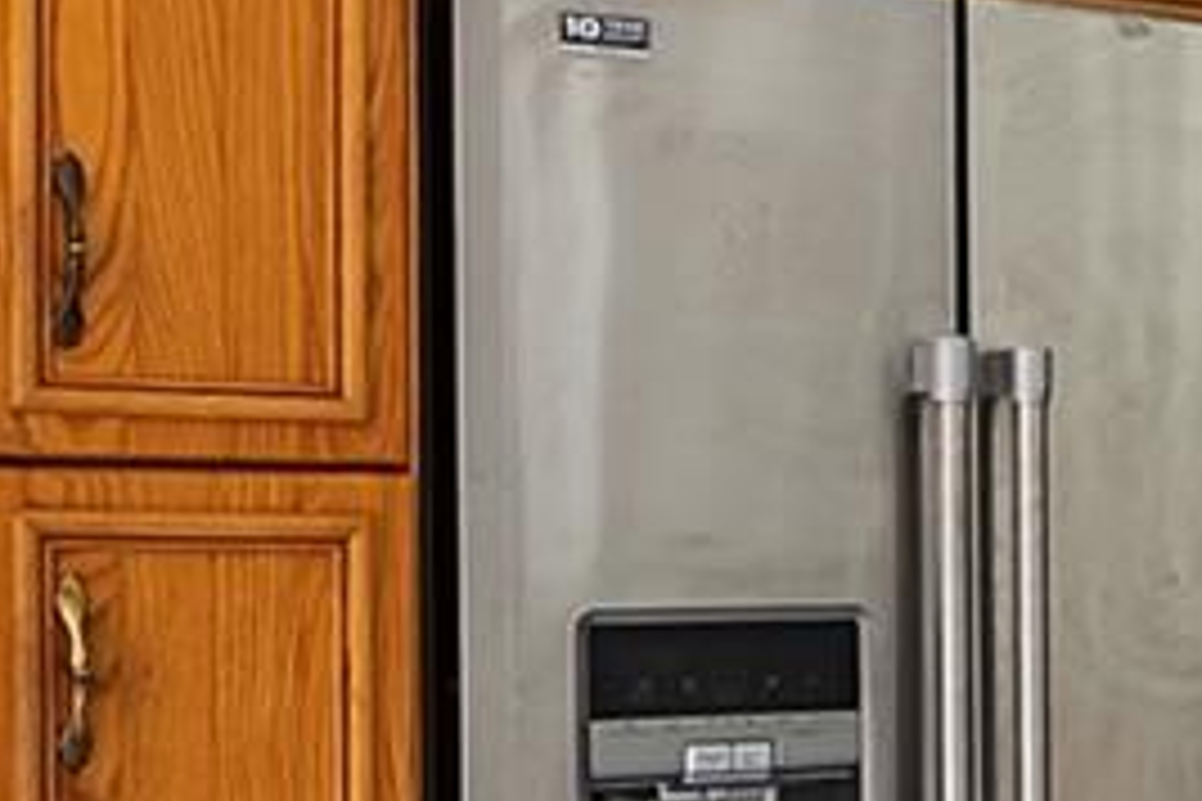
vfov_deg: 14.2
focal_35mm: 96
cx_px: 2080
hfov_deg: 17.7
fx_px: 3205
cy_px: 626
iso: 100
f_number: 11
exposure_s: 1/13
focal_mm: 16
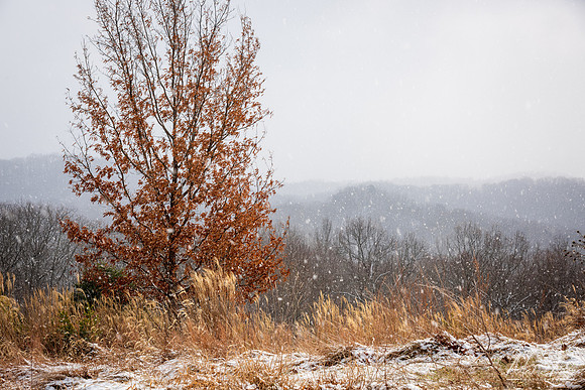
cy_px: 195
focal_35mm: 65
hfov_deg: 31.0
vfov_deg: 20.9
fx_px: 1056
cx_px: 292
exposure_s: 1/90
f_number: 11
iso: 64
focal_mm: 65
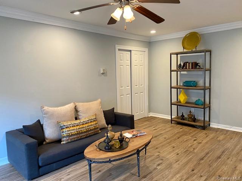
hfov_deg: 67.3
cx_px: 121
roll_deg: +1.3
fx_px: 182
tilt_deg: -5.5
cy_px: 90
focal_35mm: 26
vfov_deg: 53.1
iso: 200
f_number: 1.8
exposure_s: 1/60
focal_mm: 4.25
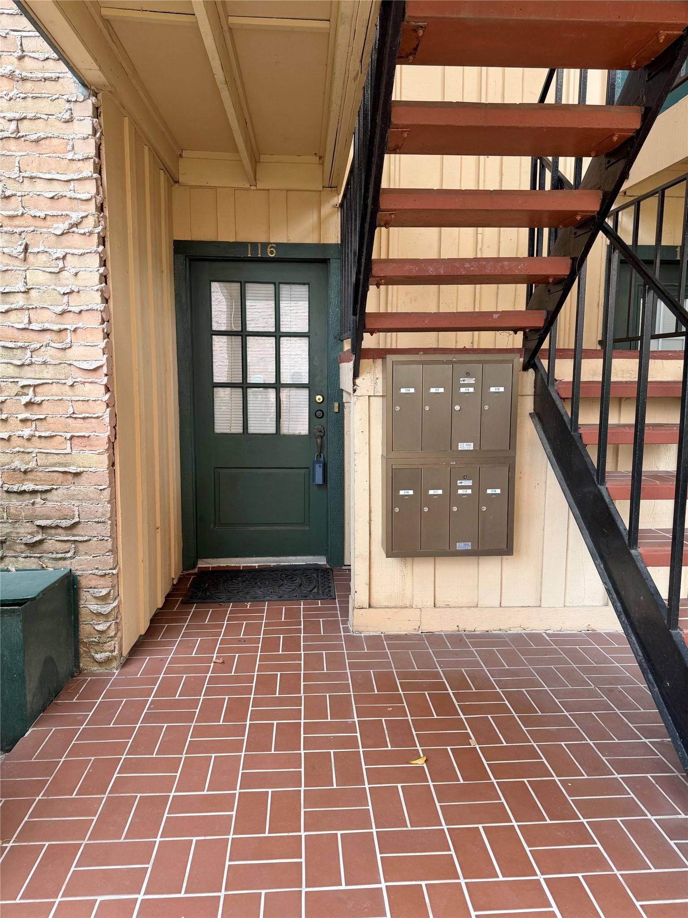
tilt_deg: -6.9
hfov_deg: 56.8
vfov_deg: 71.6
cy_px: 459
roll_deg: -0.6
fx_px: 636
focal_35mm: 24
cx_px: 344
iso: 80
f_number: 1.78
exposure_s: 1/121
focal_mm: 6.76
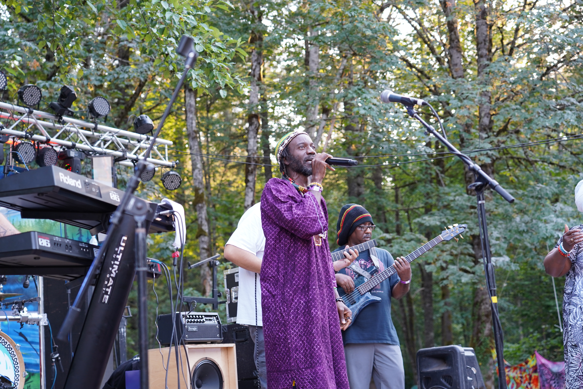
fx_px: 955
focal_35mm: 59
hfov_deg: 33.9
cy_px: 194
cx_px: 292
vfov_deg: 23.0
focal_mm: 59
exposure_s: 1/160
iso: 640
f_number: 4
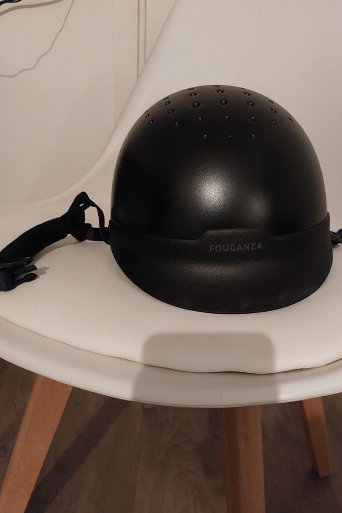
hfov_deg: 47.8
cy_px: 261
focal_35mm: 27
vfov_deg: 67.4
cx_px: 193
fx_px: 385
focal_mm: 5.23
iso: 1000
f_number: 1.8
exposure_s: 1/25
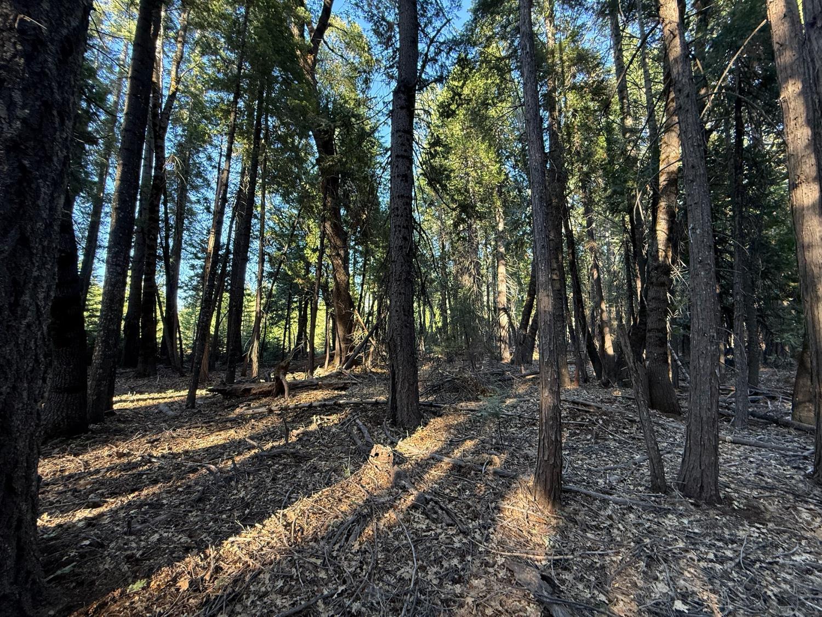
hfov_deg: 102.1
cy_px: 308
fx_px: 332
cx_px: 411
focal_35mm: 14
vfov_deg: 85.7
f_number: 2.2
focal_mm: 2.22
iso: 200
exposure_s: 1/99
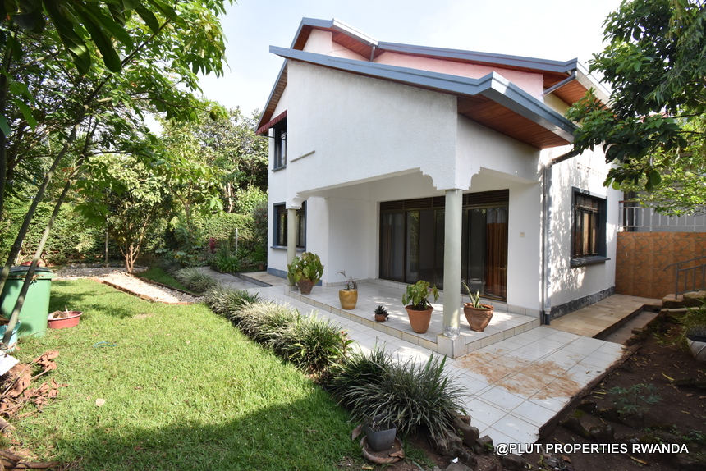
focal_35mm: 15
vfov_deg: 77.4
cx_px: 353
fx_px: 294
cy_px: 236
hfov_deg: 100.4
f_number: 8
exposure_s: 1/350
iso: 800
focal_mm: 10
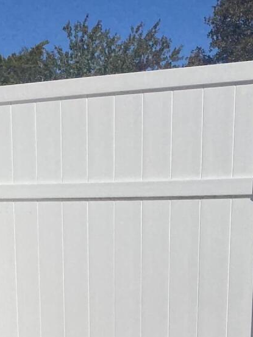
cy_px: 541
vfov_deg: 18.0
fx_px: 916
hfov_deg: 15.7
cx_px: 171
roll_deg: -0.9
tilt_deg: -19.6
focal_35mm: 94
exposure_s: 1/8850
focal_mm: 4.25
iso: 32
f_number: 1.8
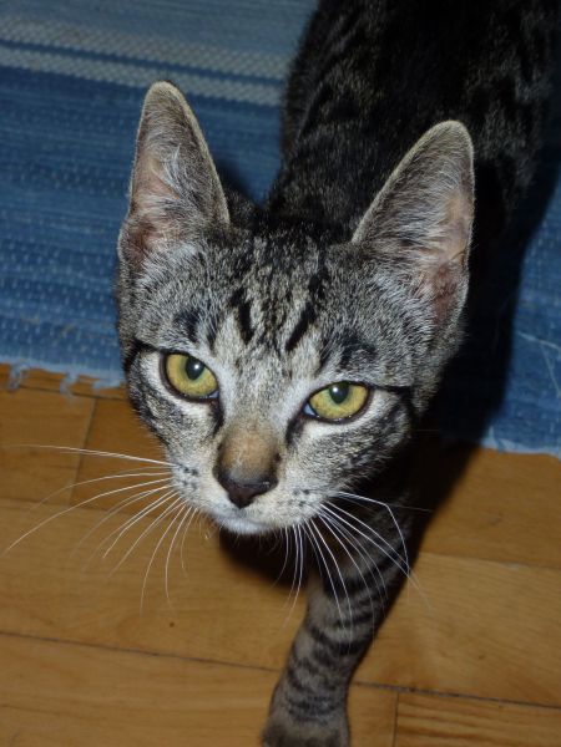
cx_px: 280
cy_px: 374
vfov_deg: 30.7
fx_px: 1361
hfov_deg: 23.3
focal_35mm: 63
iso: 100
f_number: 4
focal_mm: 10.3
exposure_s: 1/125
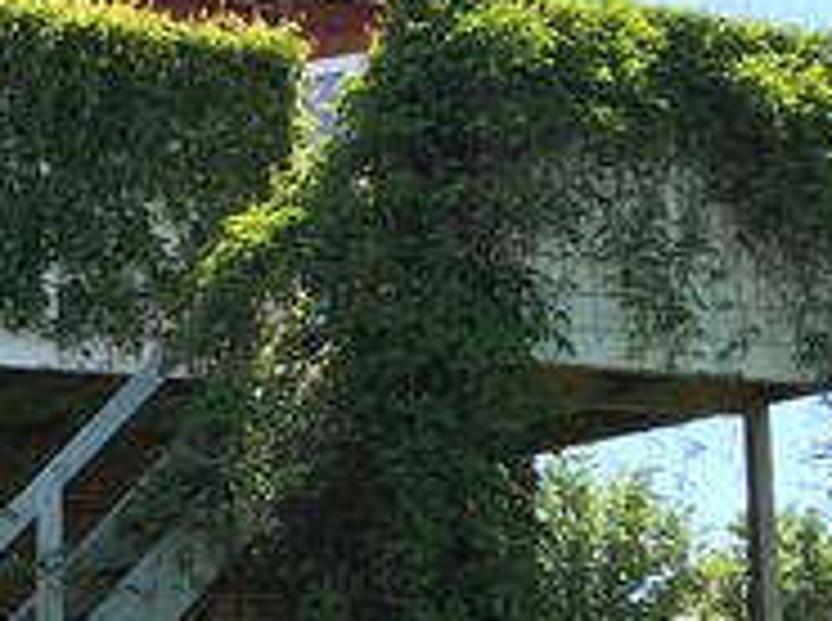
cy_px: 450
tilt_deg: +8.7
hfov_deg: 20.7
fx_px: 2183
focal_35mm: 91
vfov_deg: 16.1
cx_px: -58
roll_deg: +0.3
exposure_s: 1/748
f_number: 1.8
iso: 20
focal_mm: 3.99
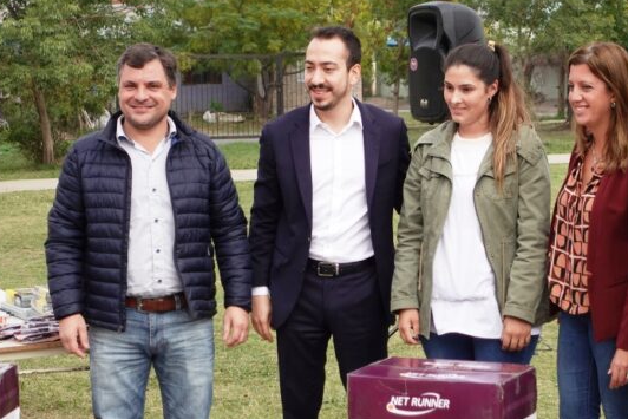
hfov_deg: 20.1
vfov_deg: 13.6
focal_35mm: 101
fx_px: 1762
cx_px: 437
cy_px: 216
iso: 200
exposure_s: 1/1250
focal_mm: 25.7
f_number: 2.8
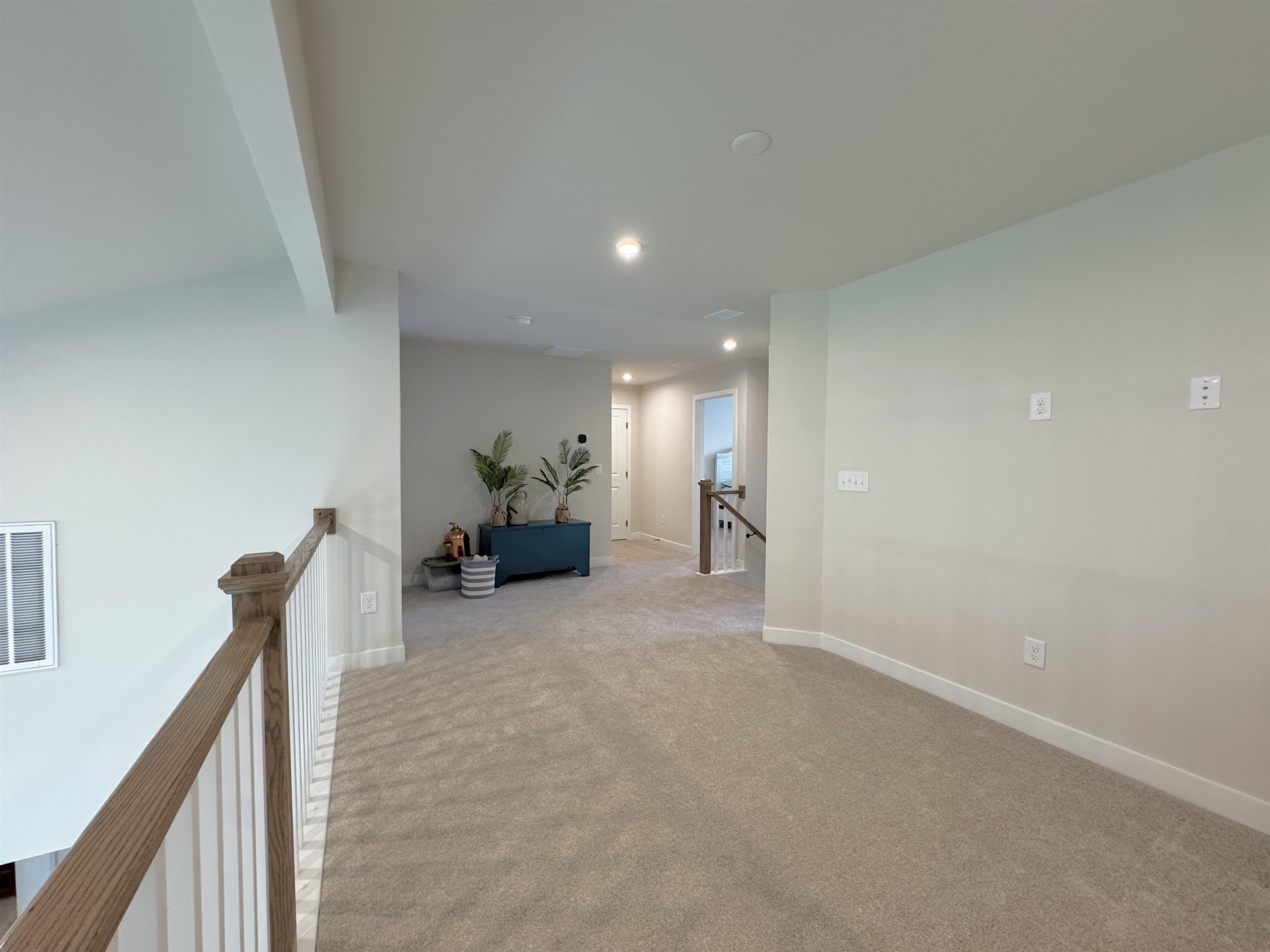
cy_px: 476
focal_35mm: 14
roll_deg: +0.0
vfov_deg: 85.7
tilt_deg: -2.8
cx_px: 635
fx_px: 514
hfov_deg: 102.1
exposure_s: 1/120
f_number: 2.2
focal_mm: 2.22
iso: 320
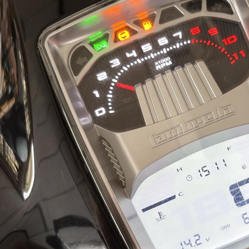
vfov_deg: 40.9
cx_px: 193
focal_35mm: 41
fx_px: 334
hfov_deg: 39.6
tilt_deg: -67.7
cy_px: 130
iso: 160
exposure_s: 1/60
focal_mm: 5.96
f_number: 1.6
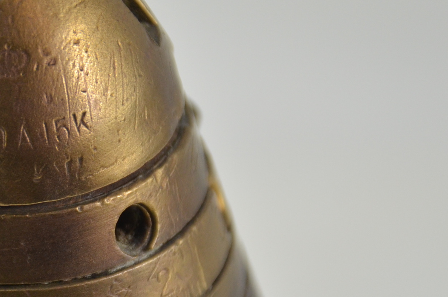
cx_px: -12
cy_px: 224
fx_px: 4893
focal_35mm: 394
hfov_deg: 5.2
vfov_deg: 3.5
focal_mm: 112
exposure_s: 1/250
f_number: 5.6
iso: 640
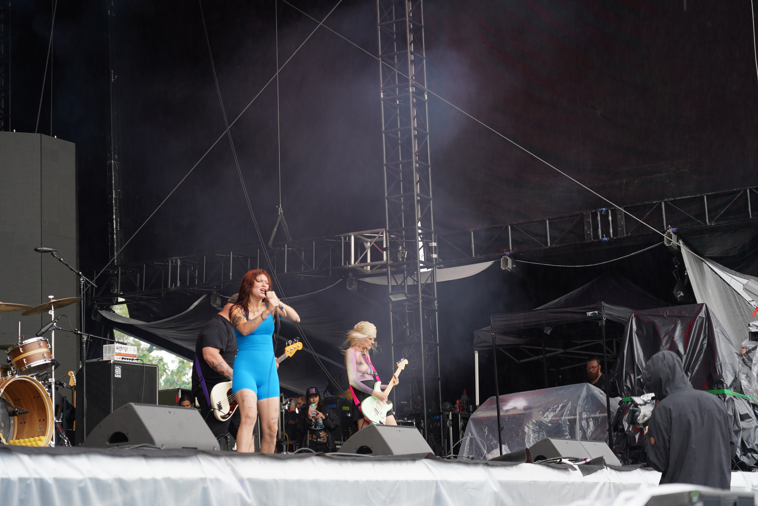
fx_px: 1474
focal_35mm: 70
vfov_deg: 19.5
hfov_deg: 28.8
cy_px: 253
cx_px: 379
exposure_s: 1/80
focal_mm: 70
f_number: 4
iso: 100
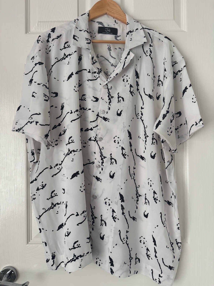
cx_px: 107
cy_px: 143
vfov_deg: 71.6
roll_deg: +0.5
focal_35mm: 24
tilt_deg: +0.3
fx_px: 198
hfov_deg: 56.8
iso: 160
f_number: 1.78
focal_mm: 6.76
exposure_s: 1/120
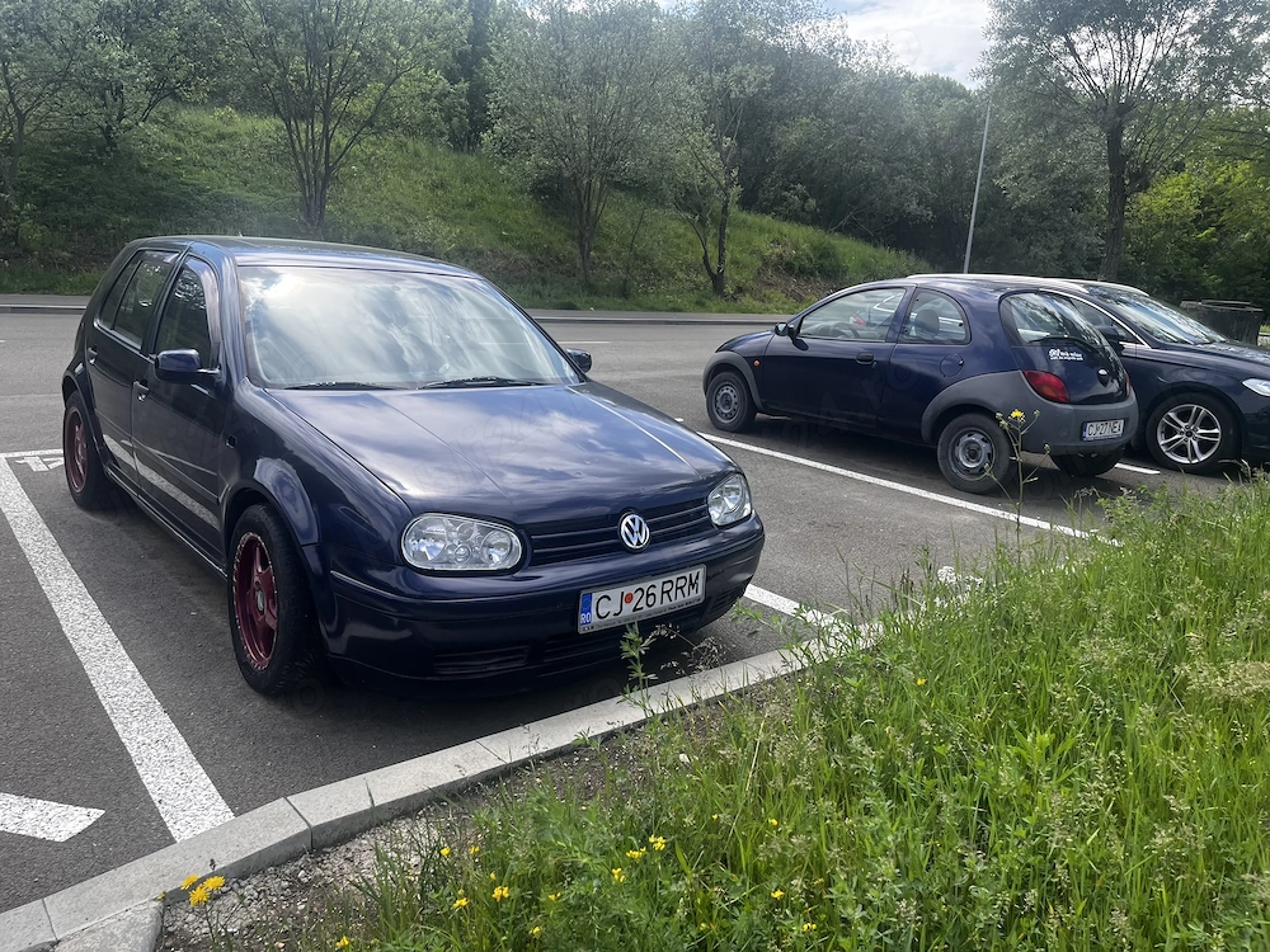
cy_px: 476
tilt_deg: -13.9
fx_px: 954
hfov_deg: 67.3
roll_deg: -2.6
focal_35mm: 26
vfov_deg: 53.1
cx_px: 635
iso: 50
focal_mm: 5.1
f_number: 1.6
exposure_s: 1/1647
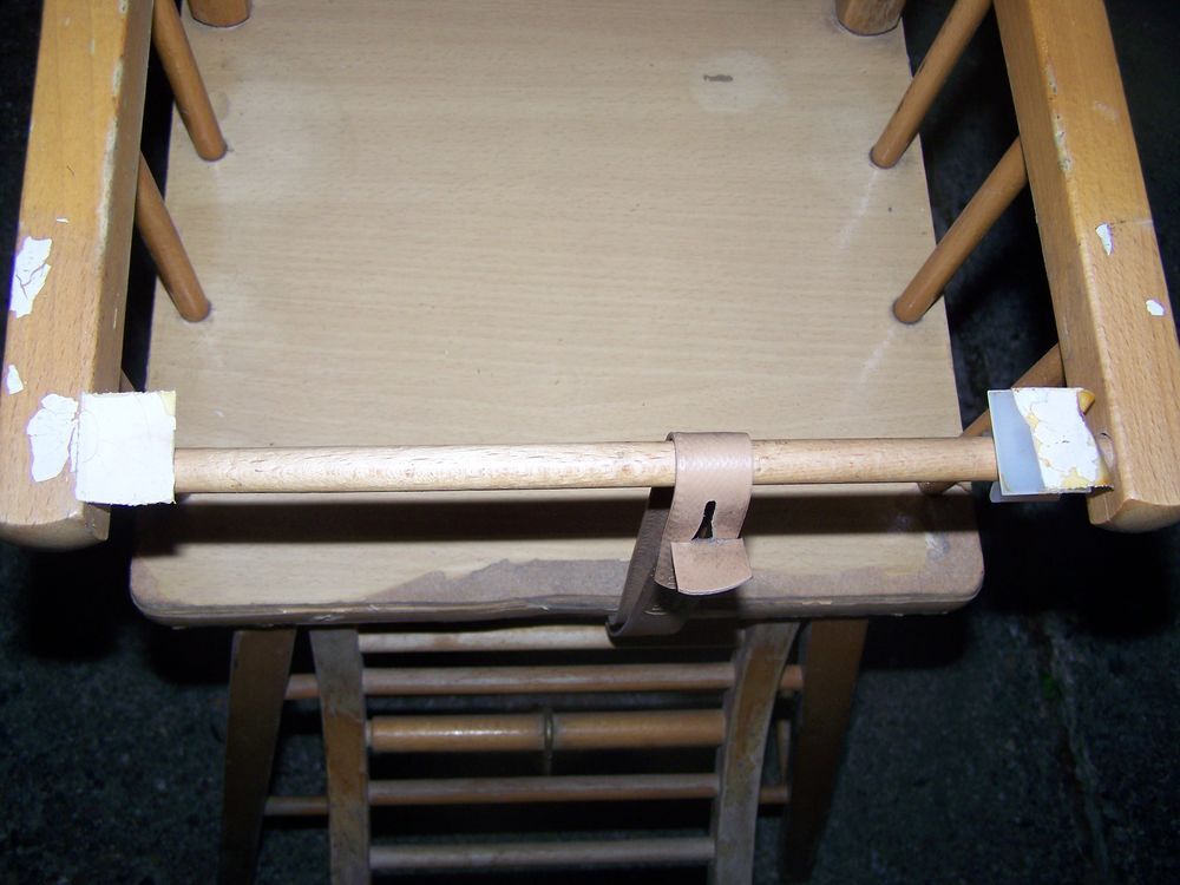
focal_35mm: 38
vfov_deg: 37.7
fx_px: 1295
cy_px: 442
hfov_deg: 49.0
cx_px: 590
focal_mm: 6.3
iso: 80
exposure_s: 1/60
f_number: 2.8
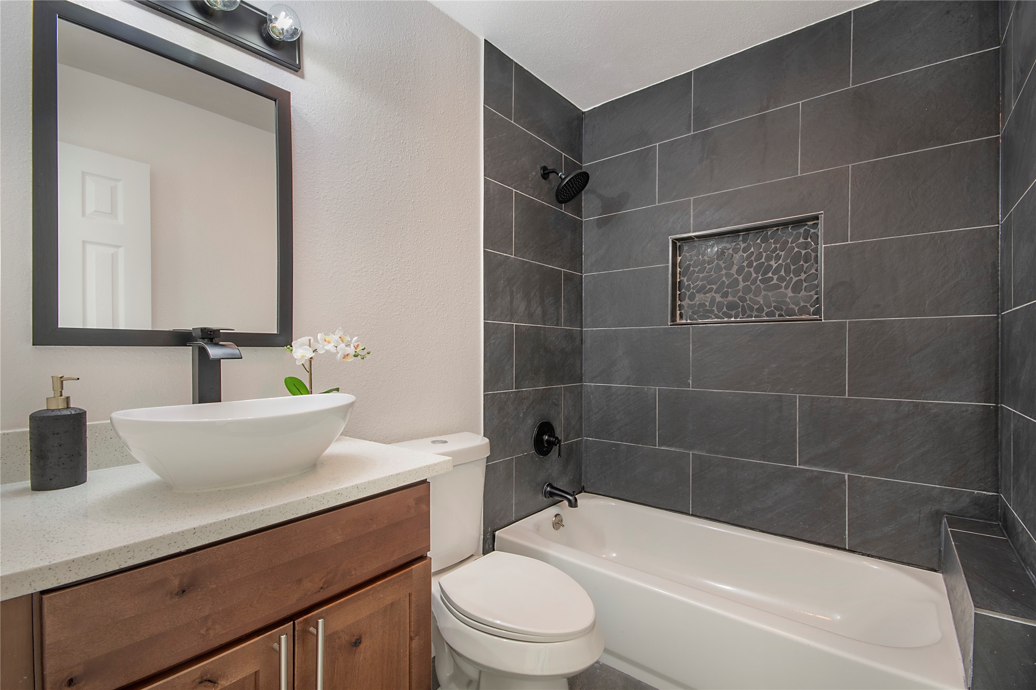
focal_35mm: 15
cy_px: 345
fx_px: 432
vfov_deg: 77.3
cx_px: 518
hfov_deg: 100.4
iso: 100
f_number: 11
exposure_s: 1.6
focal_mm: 10
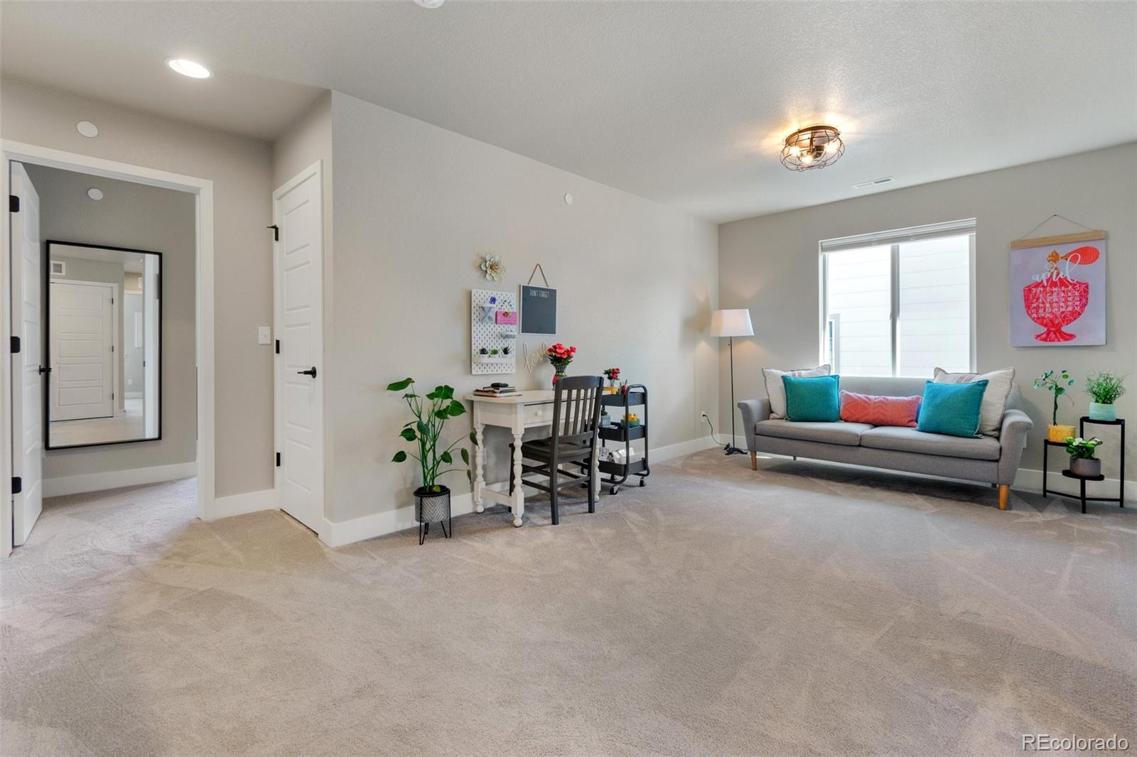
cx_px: 568
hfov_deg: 100.4
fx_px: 474
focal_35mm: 15
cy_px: 378
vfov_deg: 77.3
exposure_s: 1/3
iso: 400
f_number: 8
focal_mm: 10
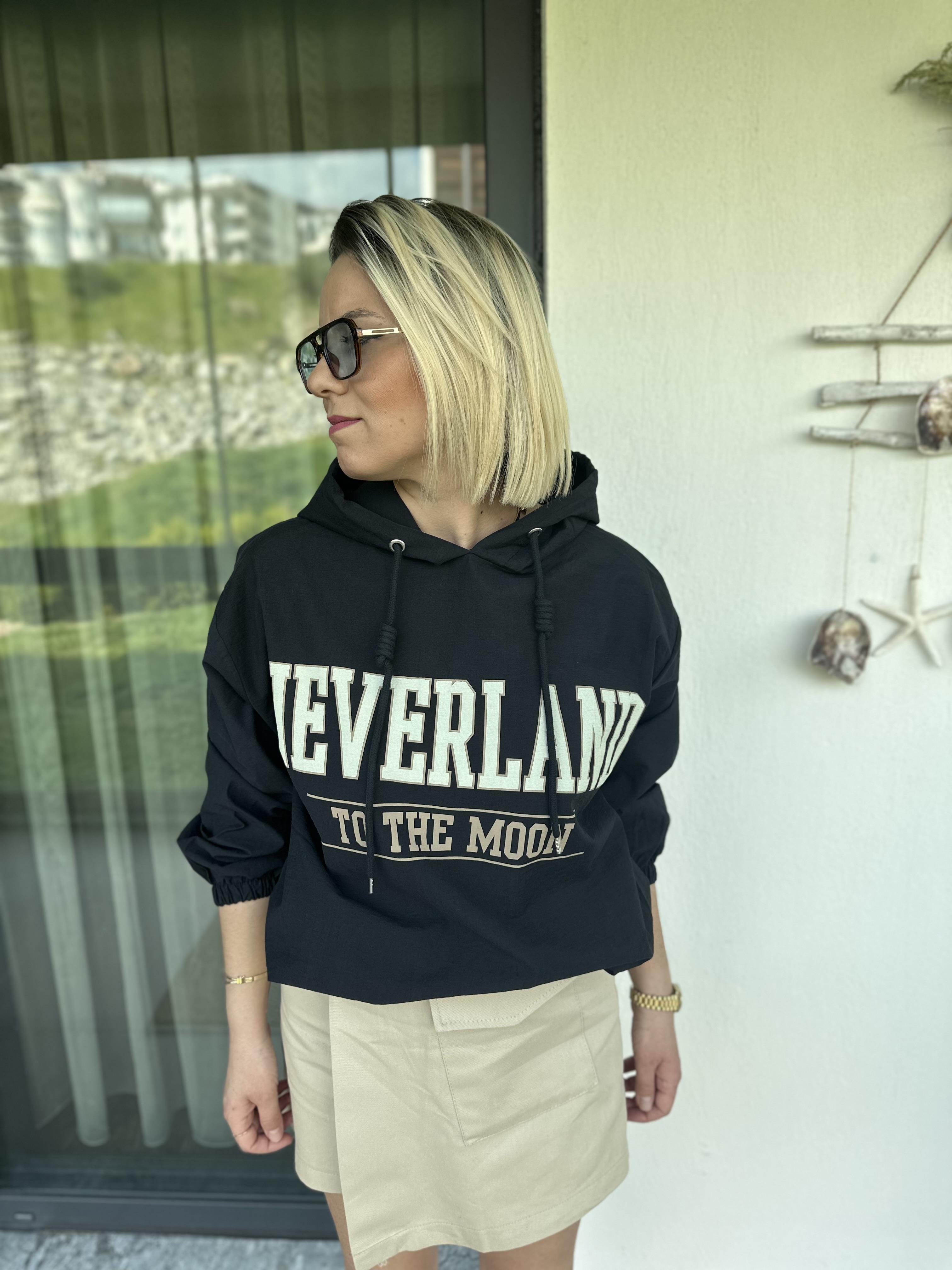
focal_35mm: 24
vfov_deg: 71.6
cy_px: 635
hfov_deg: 56.8
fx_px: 880
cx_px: 476
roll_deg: +0.9
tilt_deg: -11.9
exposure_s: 1/356
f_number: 1.78
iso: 80
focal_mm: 6.86
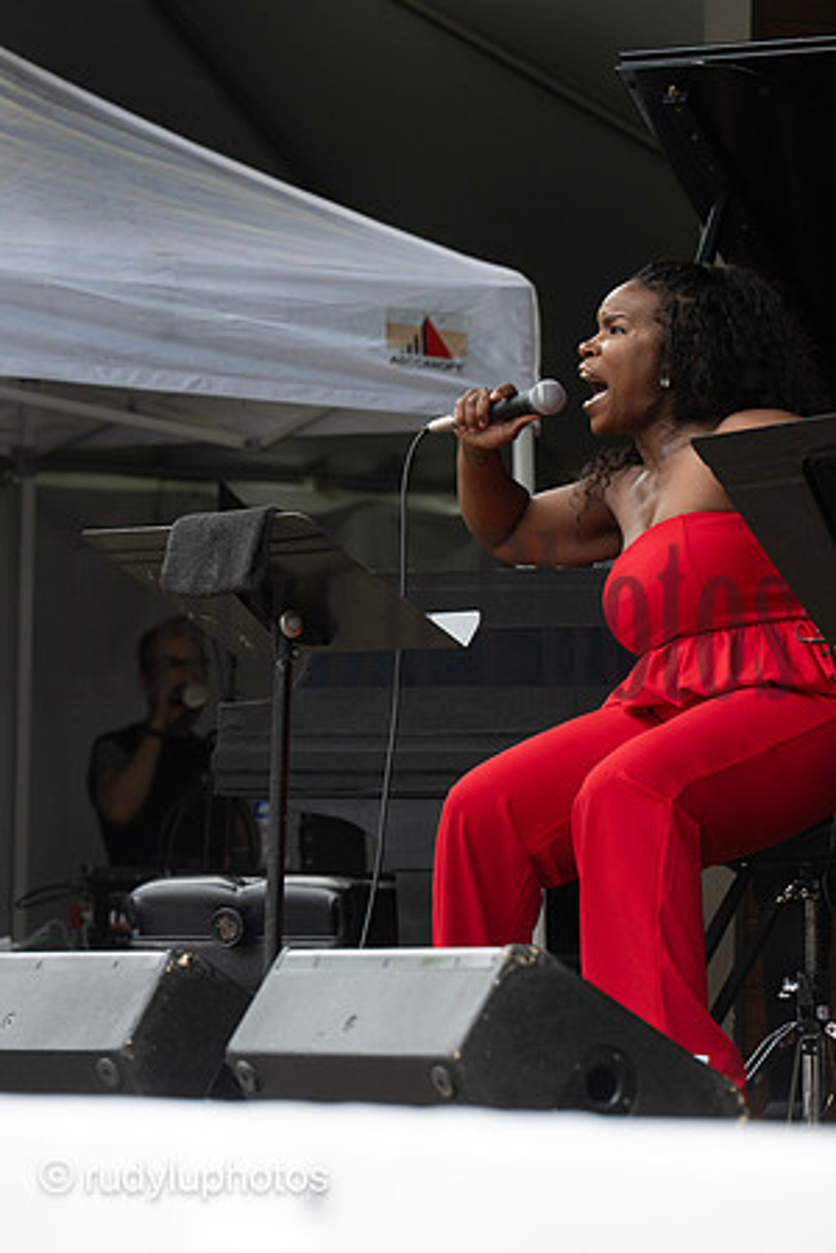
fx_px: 6966
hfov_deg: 6.9
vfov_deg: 10.3
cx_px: 418
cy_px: 626
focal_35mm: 200
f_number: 8
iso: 1600
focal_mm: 200
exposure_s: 1/1000
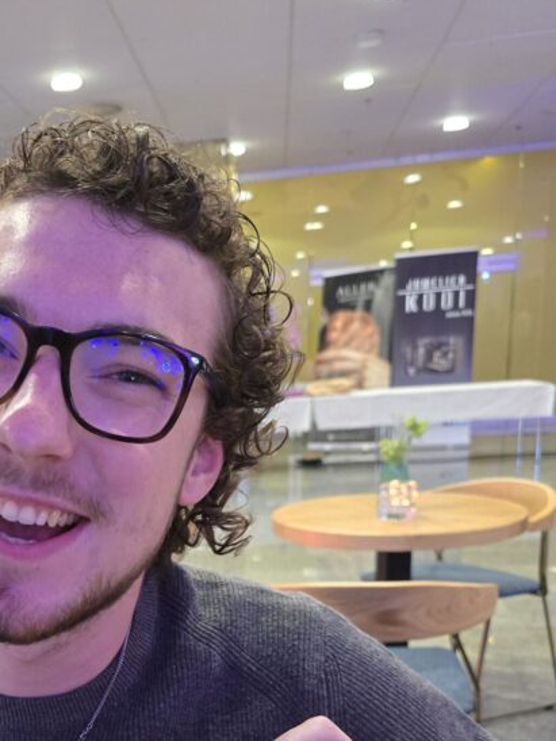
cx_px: 65
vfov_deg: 41.0
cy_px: 644
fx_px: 921
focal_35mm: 43
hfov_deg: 32.1
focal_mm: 6.3
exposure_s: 1/100
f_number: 1.7
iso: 2000
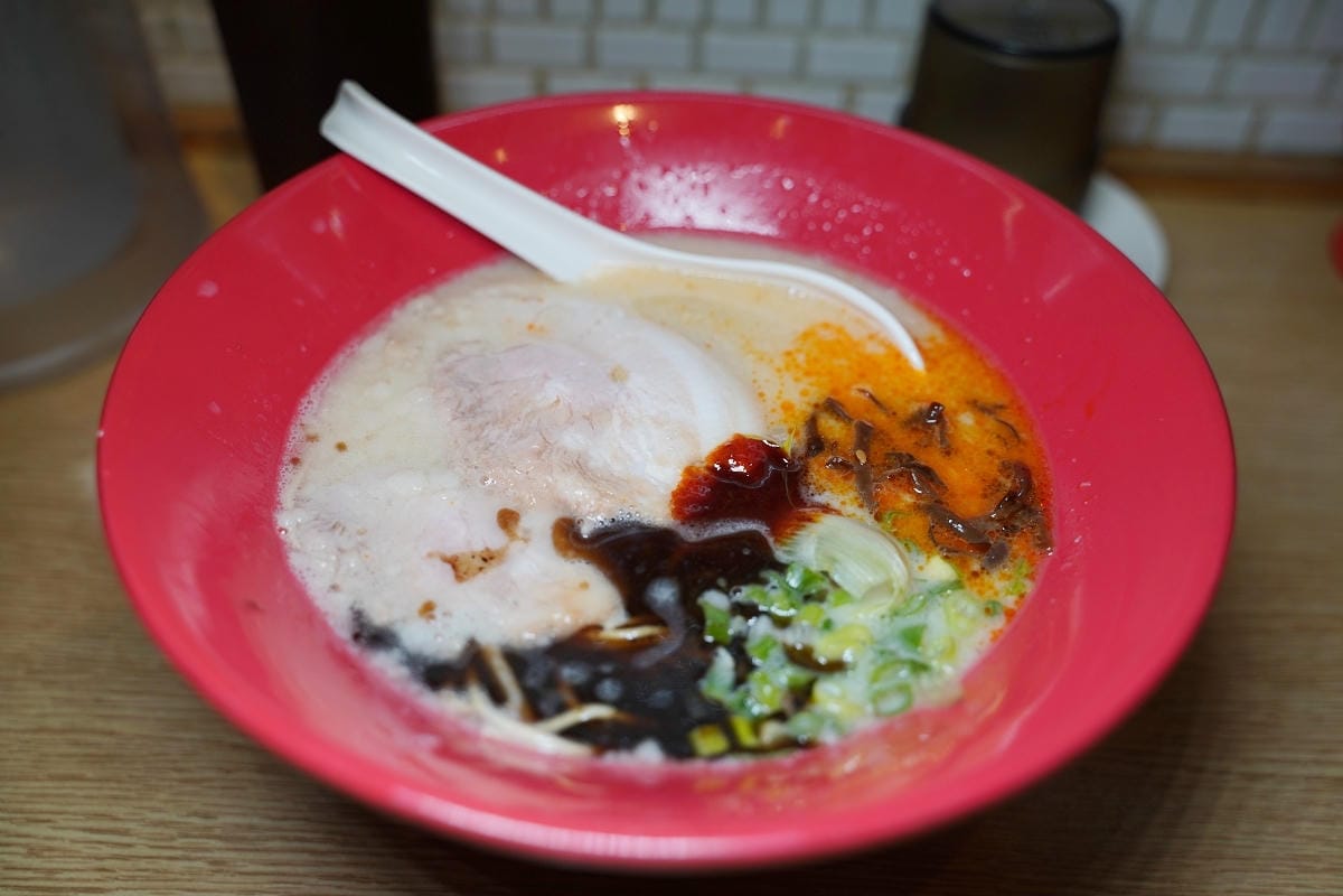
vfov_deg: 42.3
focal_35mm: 31
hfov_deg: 60.3
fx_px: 1156
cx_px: 672
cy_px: 448
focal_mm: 31
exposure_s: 1/60
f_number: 4
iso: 160
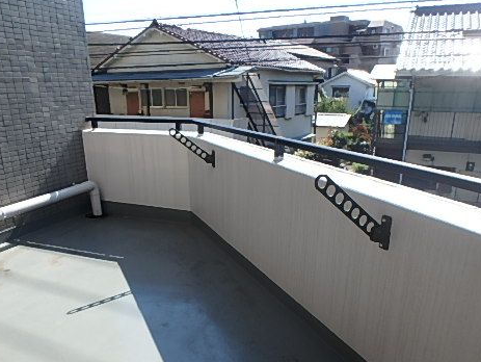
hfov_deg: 61.6
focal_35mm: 29
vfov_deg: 47.4
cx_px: 236
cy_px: 245
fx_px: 403
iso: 125
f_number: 3.5
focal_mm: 3.7
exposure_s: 1/640
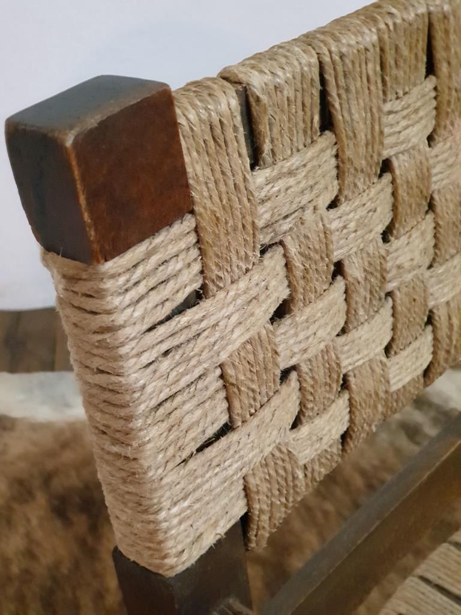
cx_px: 230
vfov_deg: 36.8
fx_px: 923
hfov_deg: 28.0
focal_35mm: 52
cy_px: 308
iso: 1250
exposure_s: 1/25
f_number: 2.4
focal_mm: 6
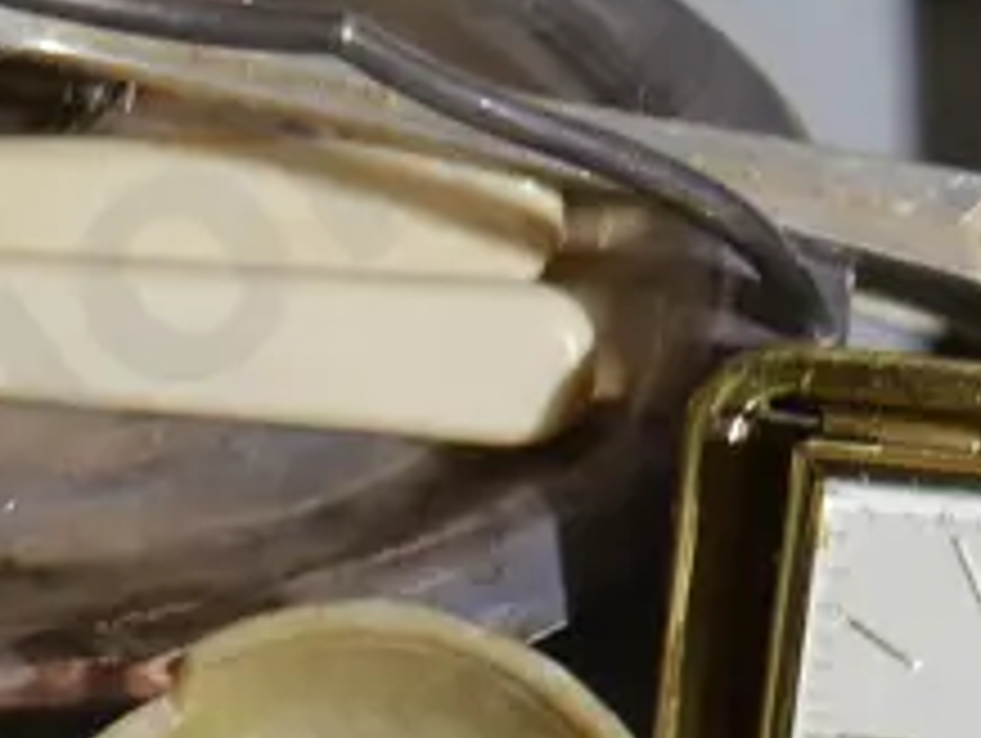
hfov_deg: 12.7
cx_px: -356
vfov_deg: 9.9
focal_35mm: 150
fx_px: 4256
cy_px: 675
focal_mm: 16
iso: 500
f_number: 3.6
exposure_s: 1/60
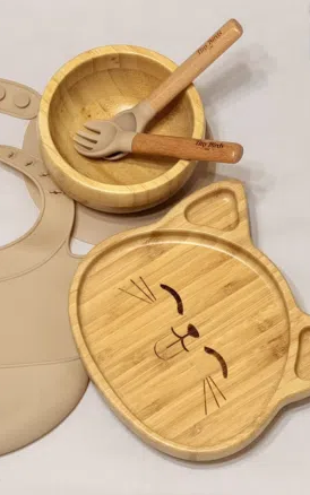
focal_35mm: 186
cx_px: 141
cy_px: 226
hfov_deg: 7.1
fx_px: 2513
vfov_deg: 11.3
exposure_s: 1/79
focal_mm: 15.66
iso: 250
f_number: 2.8
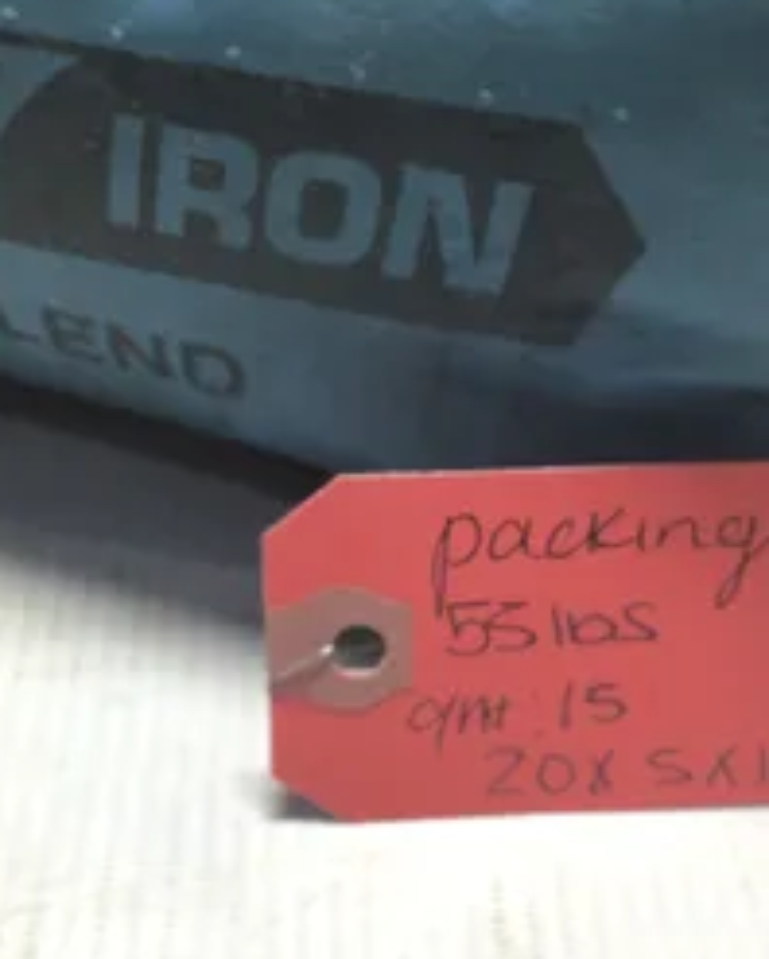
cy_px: 524
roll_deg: -3.8
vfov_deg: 38.0
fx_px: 1392
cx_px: 489
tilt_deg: -38.2
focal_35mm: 49
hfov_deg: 30.7
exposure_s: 1/60
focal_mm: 3.3
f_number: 2.4
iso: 25
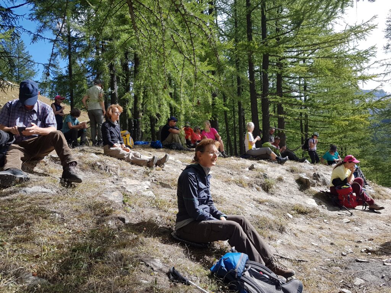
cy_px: 146
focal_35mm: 26
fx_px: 294
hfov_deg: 67.3
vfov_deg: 53.1
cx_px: 196
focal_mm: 4.2
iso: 40
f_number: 1.7
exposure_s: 1/1204
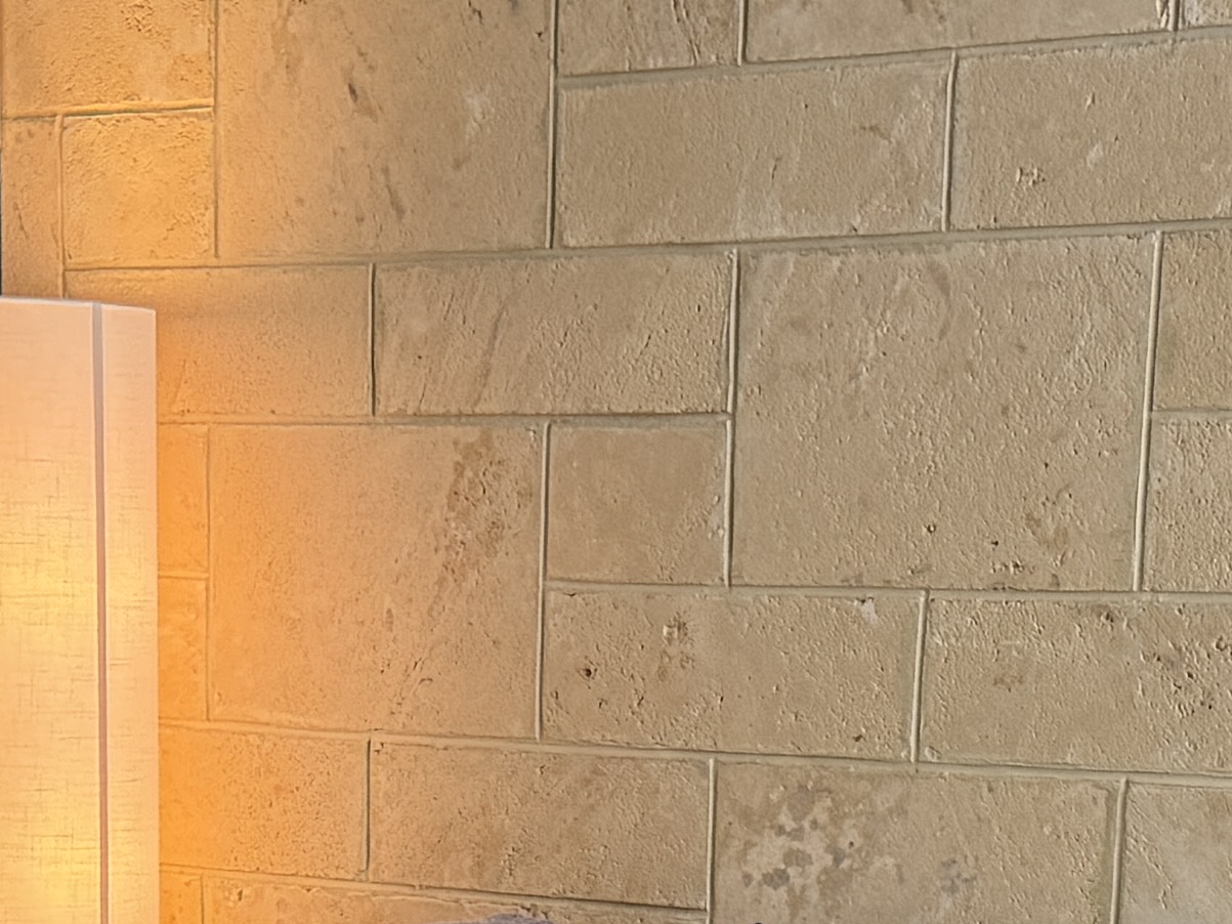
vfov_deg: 12.3
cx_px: 631
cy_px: 1459
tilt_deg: -12.6
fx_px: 4057
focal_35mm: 114
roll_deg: -1.4
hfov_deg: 17.3
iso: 200
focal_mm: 6.76
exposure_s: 1/107
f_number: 1.78
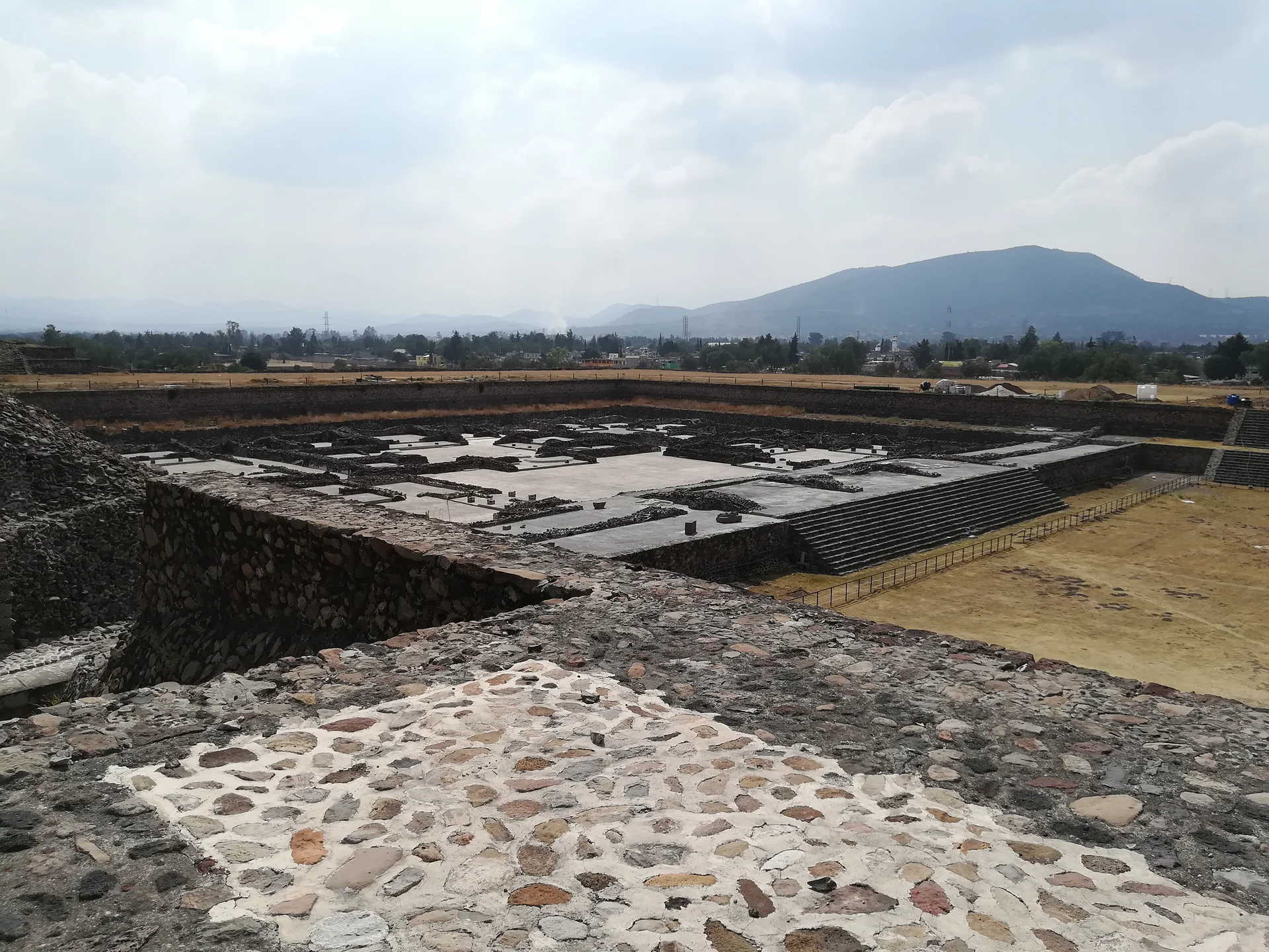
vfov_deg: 53.1
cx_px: 634
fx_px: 953
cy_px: 476
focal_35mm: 26
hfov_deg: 67.3
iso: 50
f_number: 2.2
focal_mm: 3.83
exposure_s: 1/1828
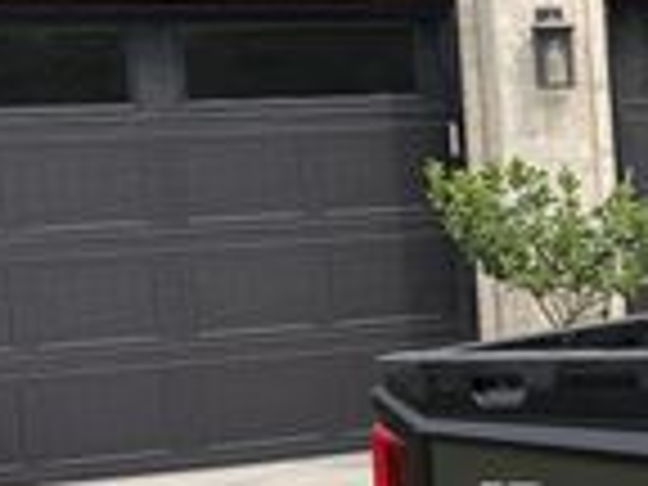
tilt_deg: -2.9
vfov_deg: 13.8
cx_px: 1413
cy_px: 270
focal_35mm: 107
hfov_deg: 14.3
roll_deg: +3.4
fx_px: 2003
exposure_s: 1/2445
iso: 80
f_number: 1.78
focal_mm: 6.76
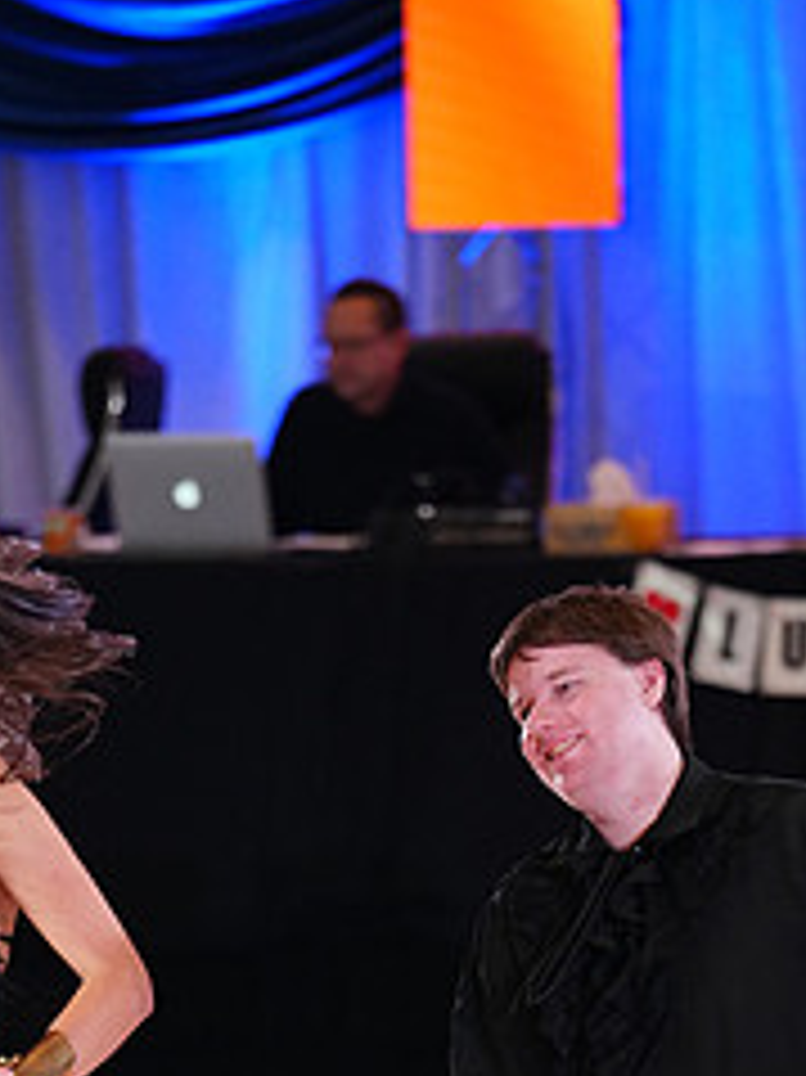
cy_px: 1274
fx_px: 11031
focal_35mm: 355
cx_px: 453
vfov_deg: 5.6
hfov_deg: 4.2
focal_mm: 152
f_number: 2.8
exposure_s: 1/500
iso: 2500
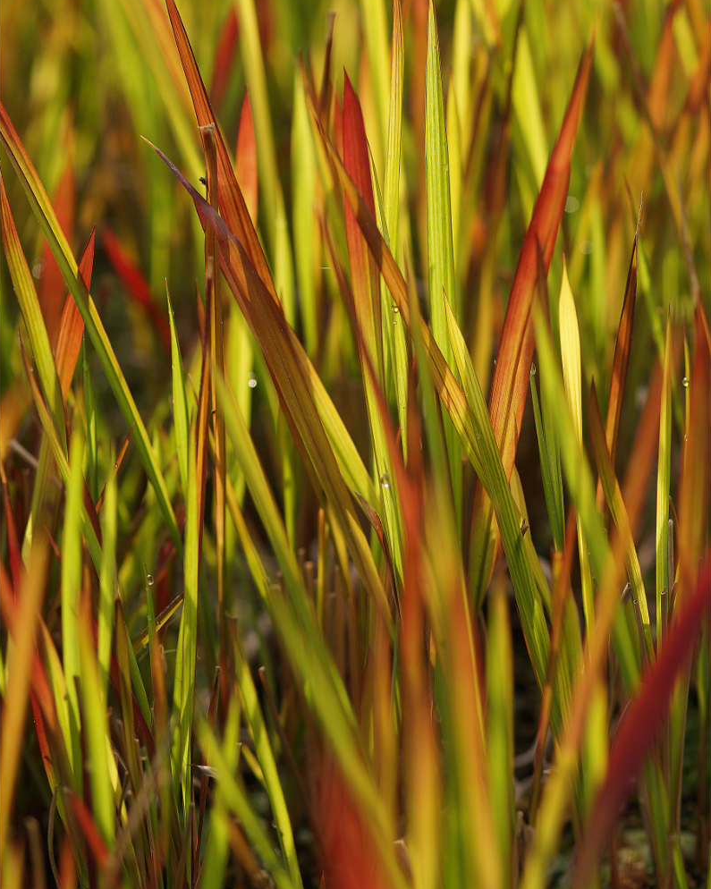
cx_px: 354
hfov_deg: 9.1
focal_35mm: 170
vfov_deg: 11.4
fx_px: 4472
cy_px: 398
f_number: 3.2
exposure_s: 1/400
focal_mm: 100
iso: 100
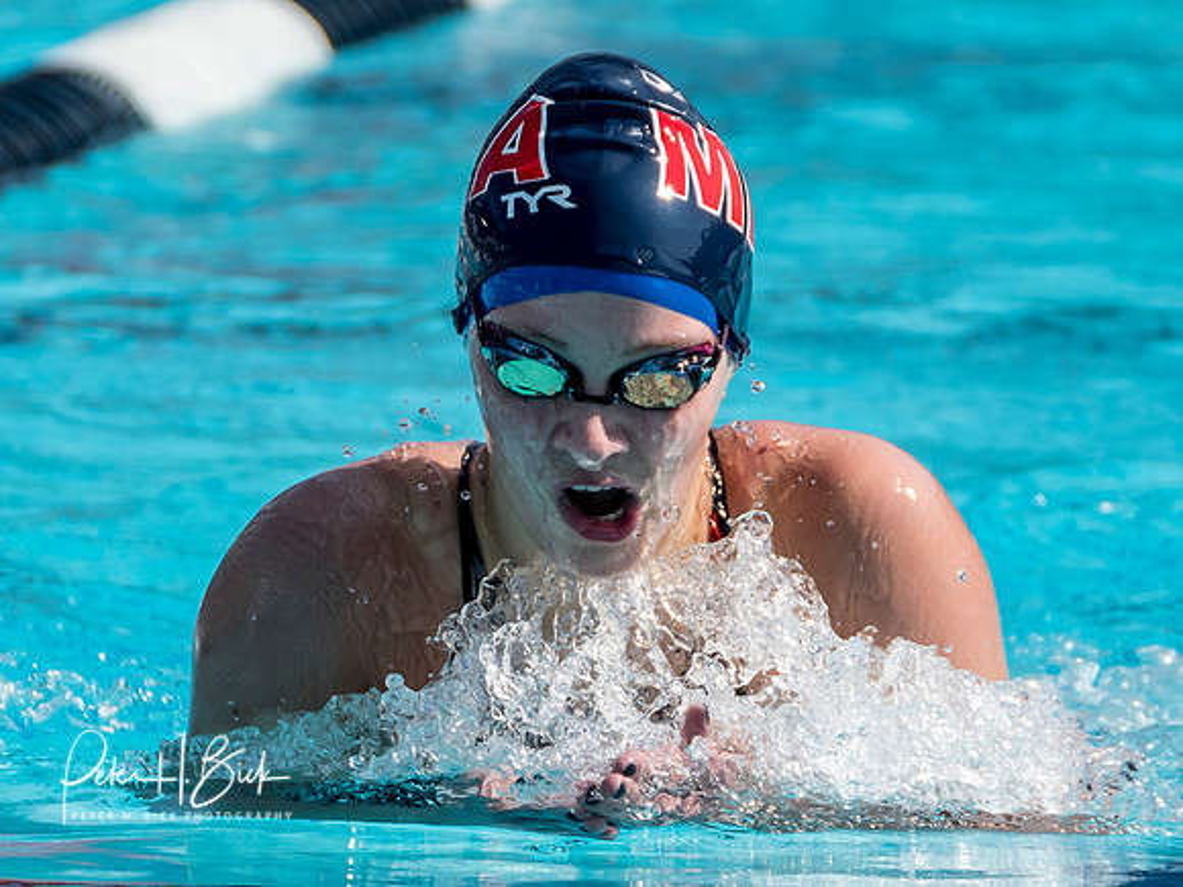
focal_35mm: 1106
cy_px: 492
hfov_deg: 1.8
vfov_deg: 1.3
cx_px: 574
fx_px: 37798
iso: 250
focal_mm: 280
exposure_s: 1/1250
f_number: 5.6
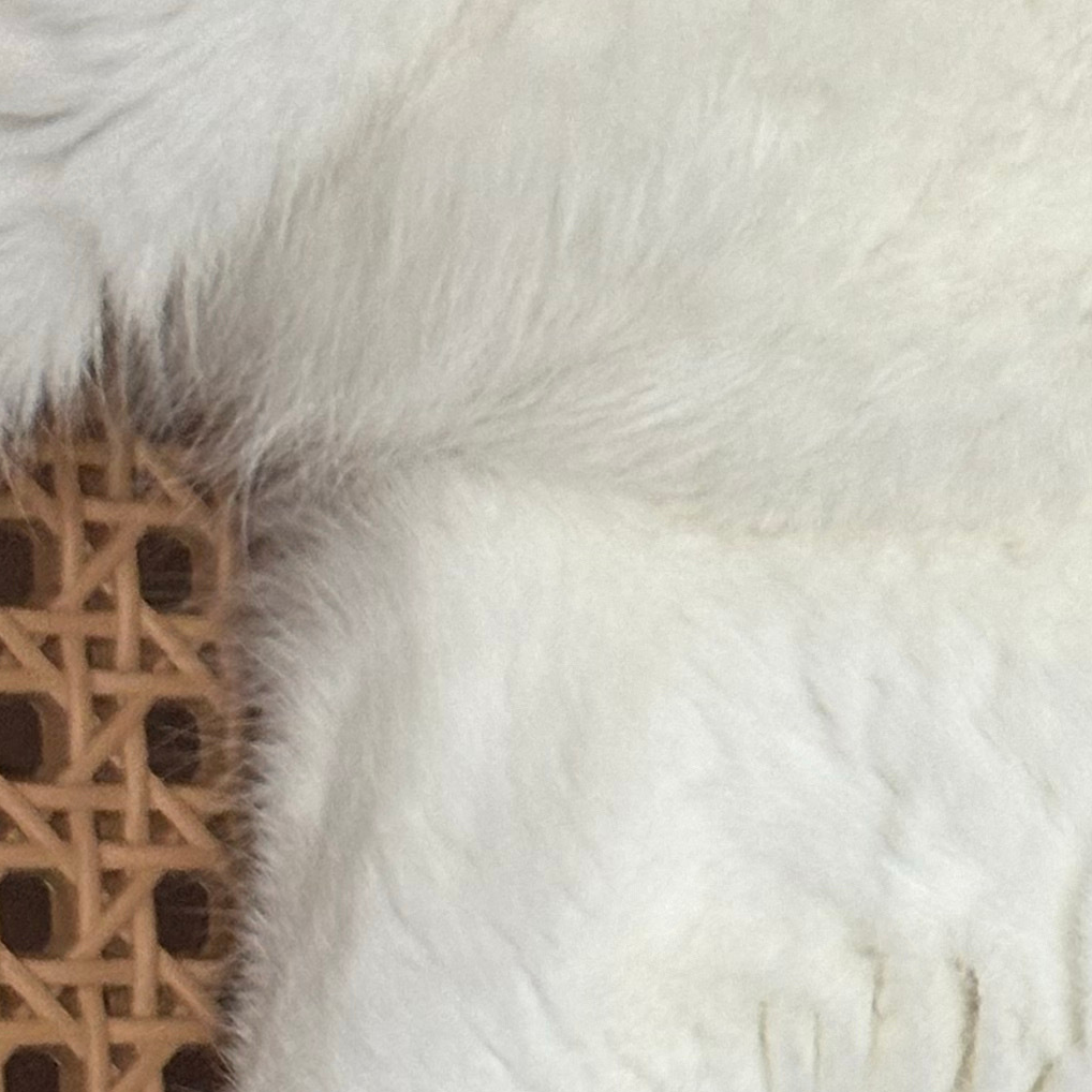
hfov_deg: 9.5
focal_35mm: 182
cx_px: 1120
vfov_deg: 9.6
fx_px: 6496
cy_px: 678
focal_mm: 5.96
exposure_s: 1/33
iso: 160
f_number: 1.6
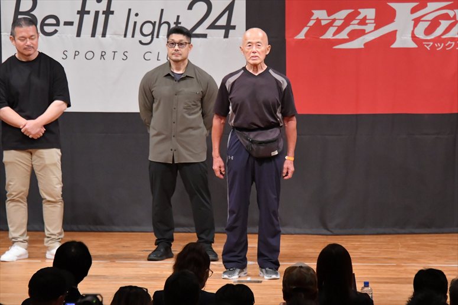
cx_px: 229
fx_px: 3243
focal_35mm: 255
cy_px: 152
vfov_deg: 5.4
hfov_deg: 8.1
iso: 8000
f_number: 5.6
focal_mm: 170
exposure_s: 1/400
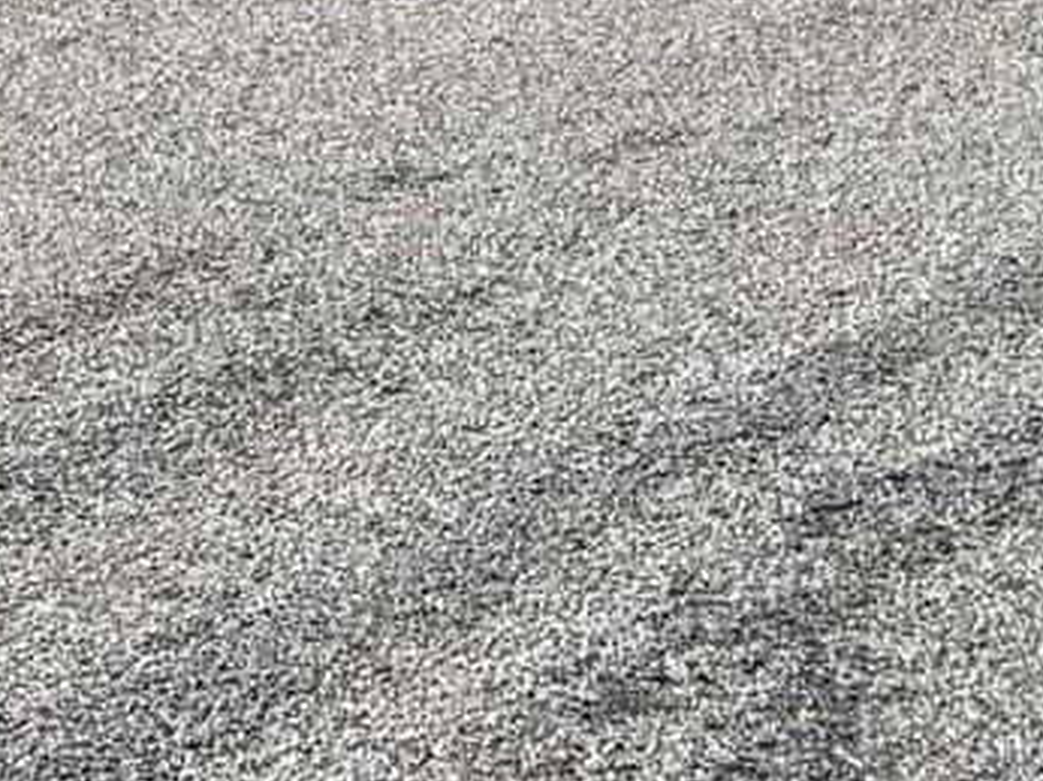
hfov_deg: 12.5
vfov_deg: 8.7
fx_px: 4637
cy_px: -1143
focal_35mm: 154
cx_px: -280
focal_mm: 5.96
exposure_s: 1/3205
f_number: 1.6
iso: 50
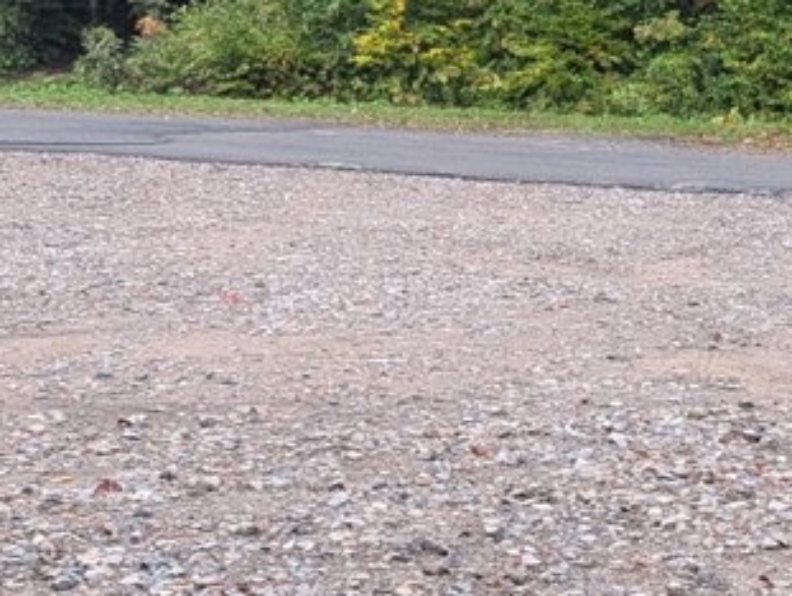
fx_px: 1924
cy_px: 380
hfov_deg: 22.4
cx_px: 779
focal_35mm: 84
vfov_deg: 17.6
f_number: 1.7
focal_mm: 4.53
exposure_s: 1/220
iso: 228
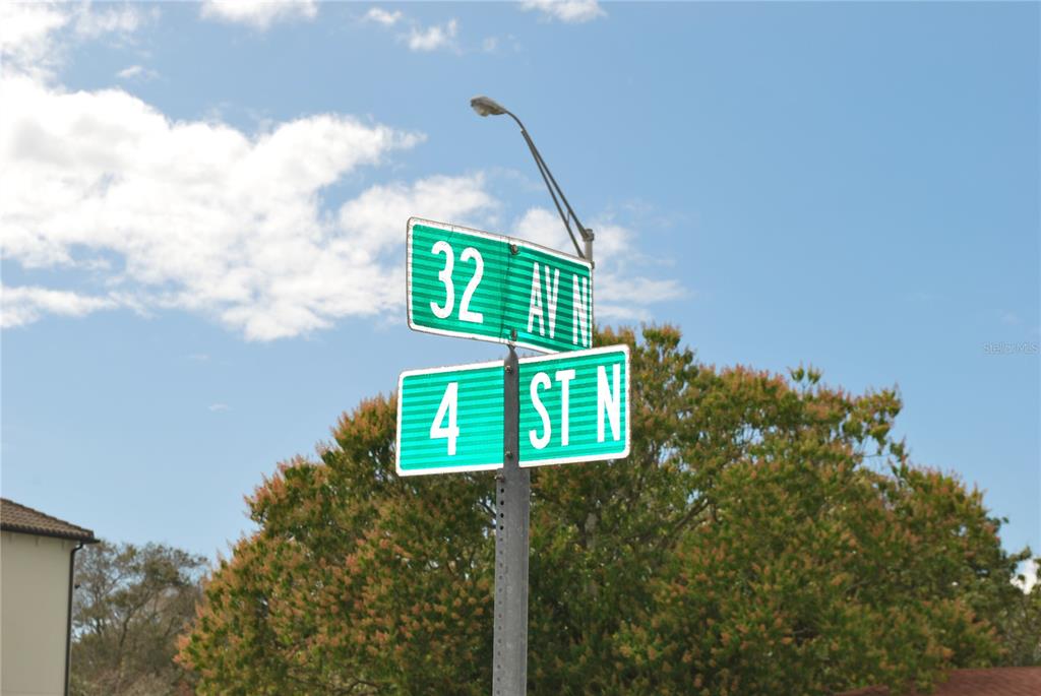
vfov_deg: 16.6
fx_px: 2388
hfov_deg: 24.6
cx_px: 520
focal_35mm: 82
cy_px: 348
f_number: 11
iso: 100
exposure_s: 1/200
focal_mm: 55
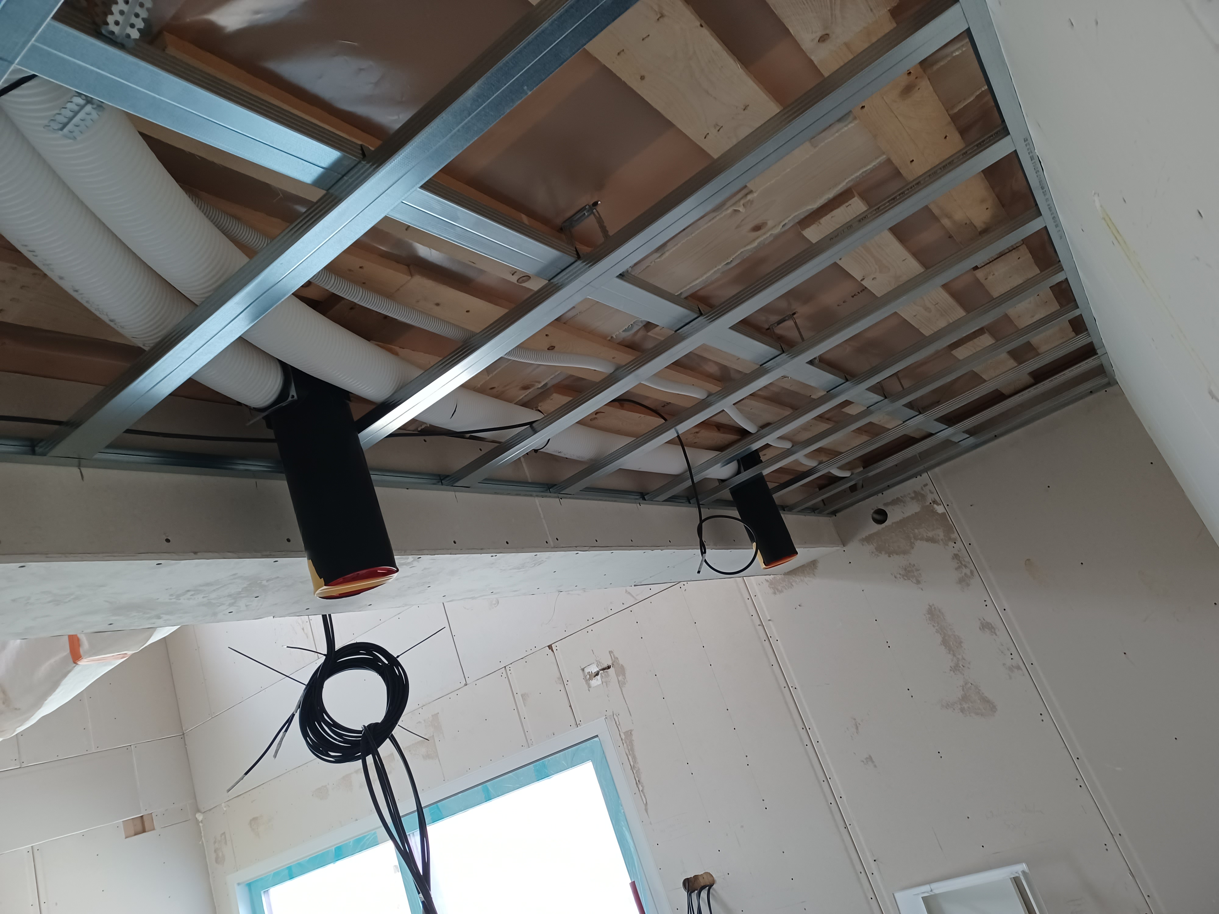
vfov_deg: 54.9
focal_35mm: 25
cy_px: 457
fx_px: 880
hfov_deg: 69.4
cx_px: 610
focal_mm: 4.6
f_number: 1.8
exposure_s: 1/33
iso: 320
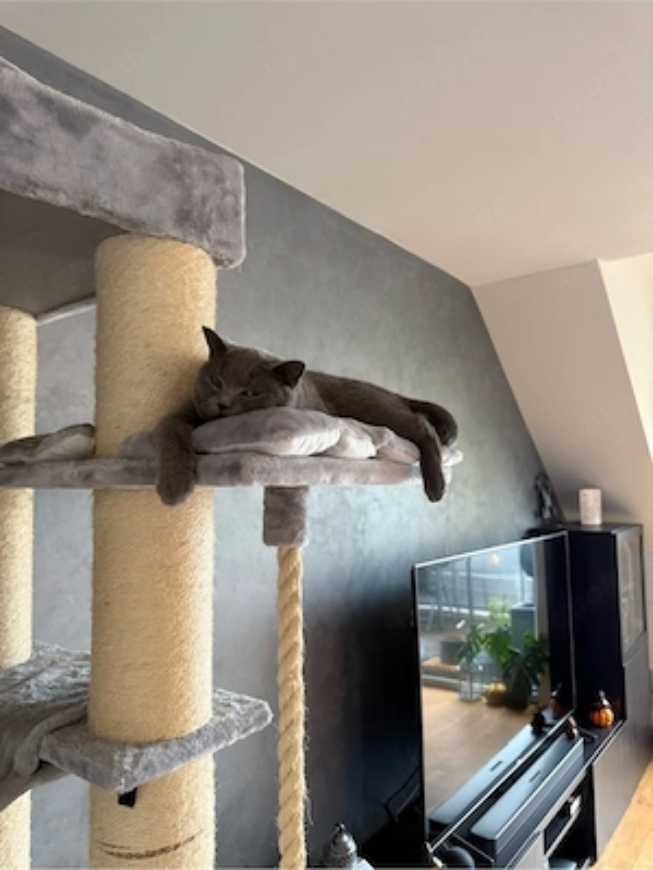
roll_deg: +0.1
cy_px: 435
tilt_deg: +4.1
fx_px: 604
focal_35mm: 24
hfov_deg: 56.8
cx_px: 326
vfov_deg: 71.6
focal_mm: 6.76
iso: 500
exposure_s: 1/60
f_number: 1.78
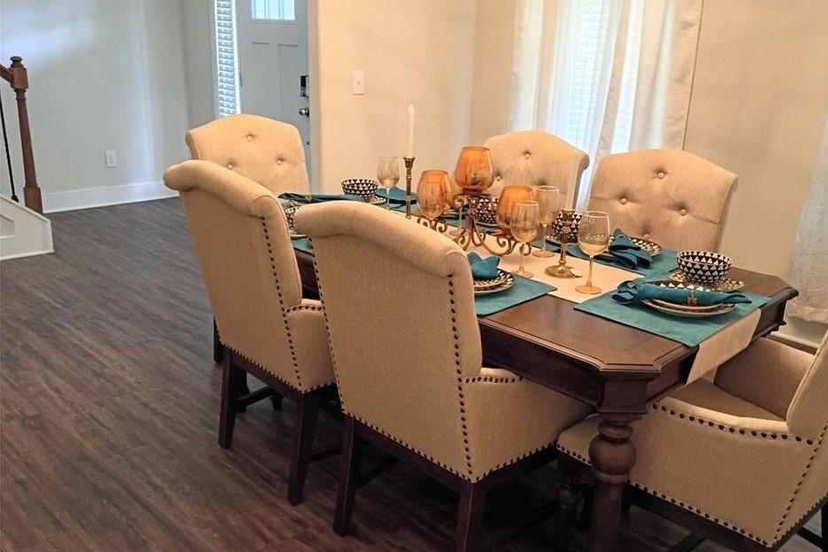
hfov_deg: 58.6
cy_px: 284
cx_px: 454
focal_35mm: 32
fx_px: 736
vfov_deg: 41.1
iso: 1879
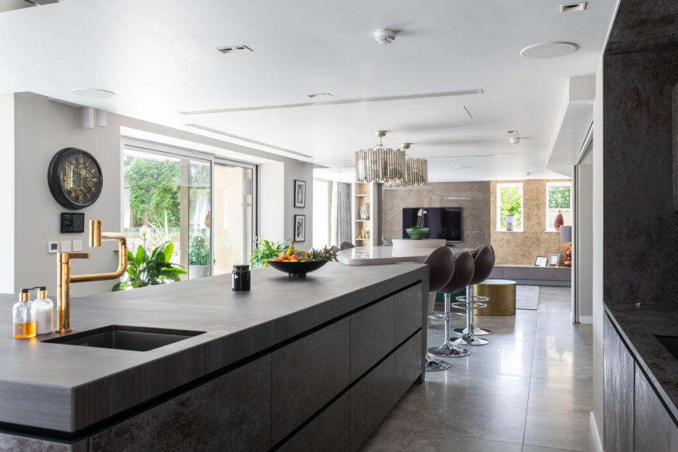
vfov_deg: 43.6
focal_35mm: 30
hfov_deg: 61.9
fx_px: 565
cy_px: 226
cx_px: 339
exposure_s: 1/20
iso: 200
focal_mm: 30
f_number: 8
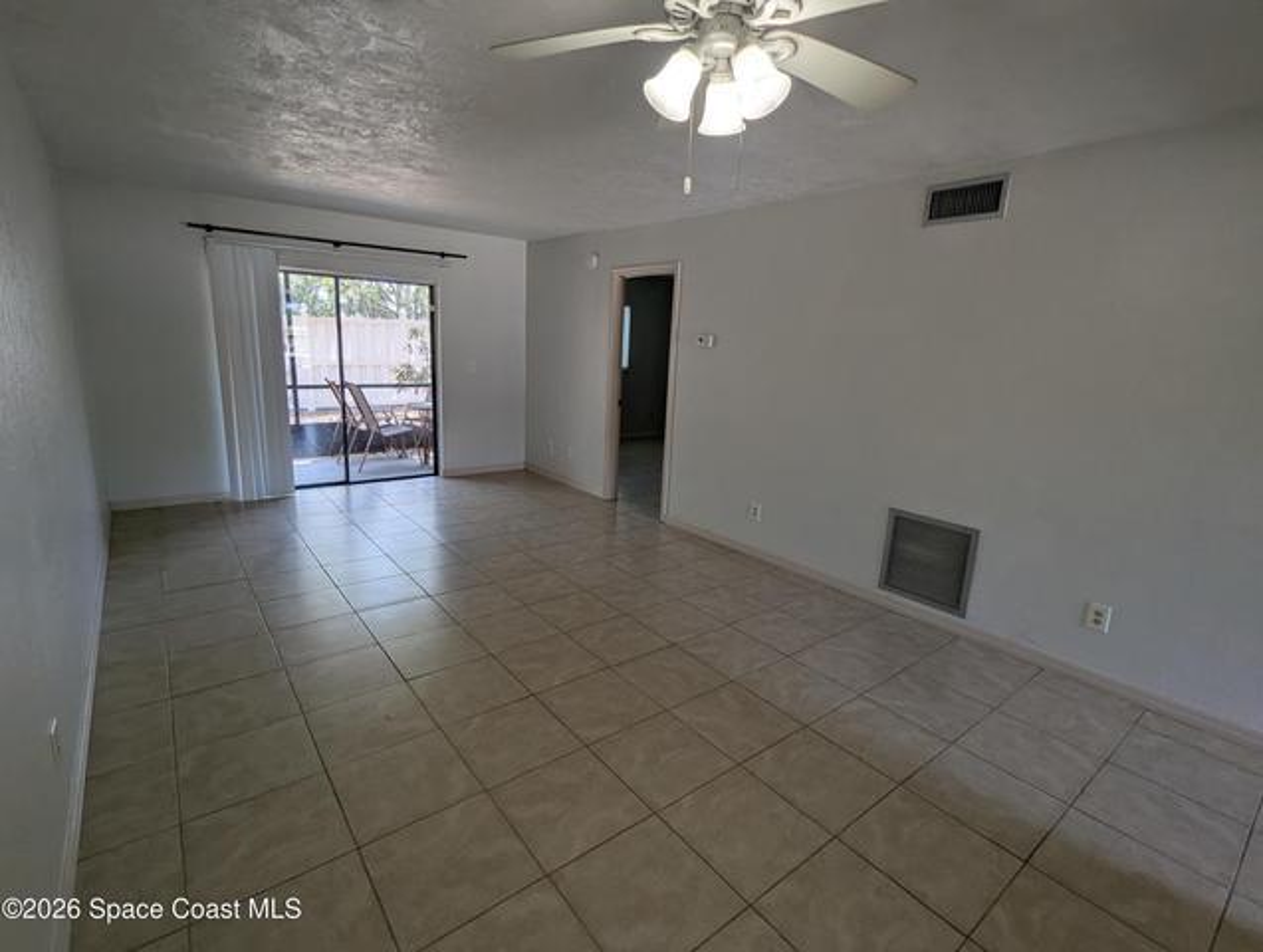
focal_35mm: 16
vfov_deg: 78.3
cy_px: 476
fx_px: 585
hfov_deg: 94.4
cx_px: 632
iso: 64
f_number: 2.2
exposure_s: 1/120
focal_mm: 2.35
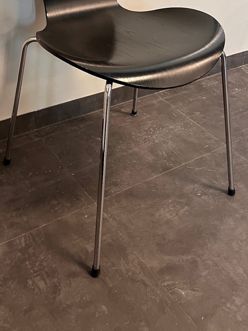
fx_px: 430
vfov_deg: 40.5
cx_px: 123
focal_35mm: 45
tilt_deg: -27.3
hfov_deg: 32.2
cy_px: 70
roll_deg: -3.5
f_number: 1.6
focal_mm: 5.1
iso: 320
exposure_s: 1/50
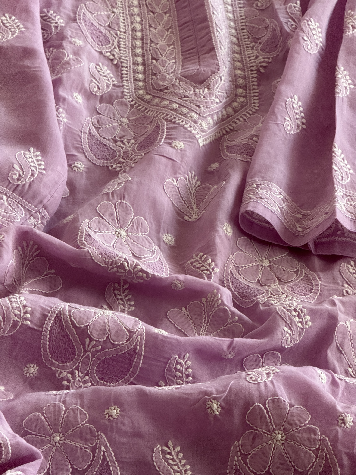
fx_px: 1645
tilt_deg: -43.6
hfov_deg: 12.3
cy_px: 238
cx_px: 178
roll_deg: -12.5
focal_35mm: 120
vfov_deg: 16.4
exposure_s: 1/60
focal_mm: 15.66
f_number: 2.8
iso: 640
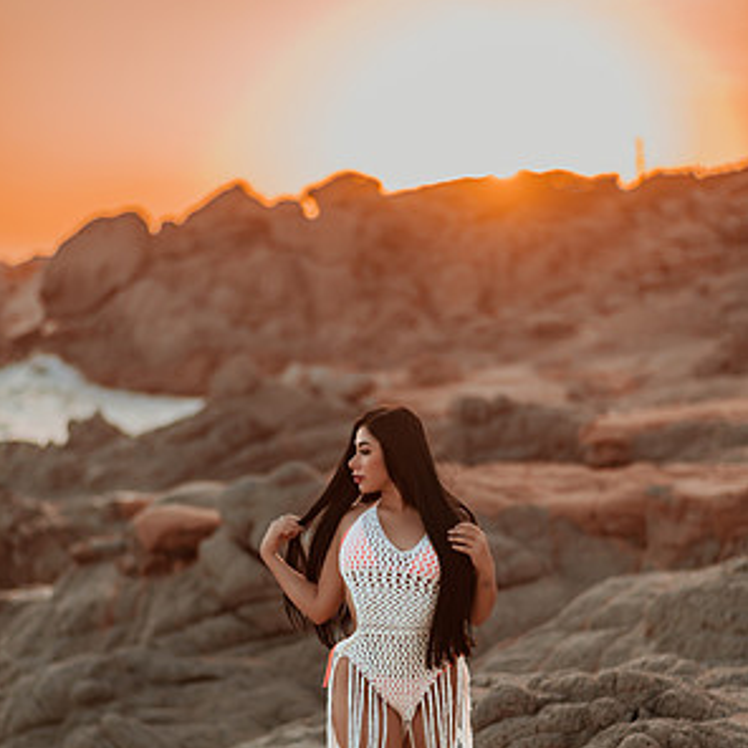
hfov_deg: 23.1
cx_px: 371
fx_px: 1834
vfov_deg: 23.0
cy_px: 478
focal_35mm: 75
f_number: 1.4
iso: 100
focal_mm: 58
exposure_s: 1/2000
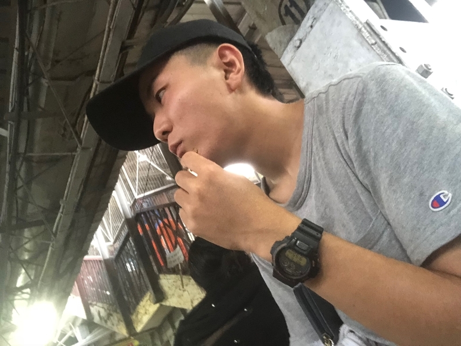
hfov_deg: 56.8
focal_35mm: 32
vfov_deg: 44.2
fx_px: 426
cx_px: 230
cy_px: 173
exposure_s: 1/25
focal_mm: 2.87
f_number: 2.2
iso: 500
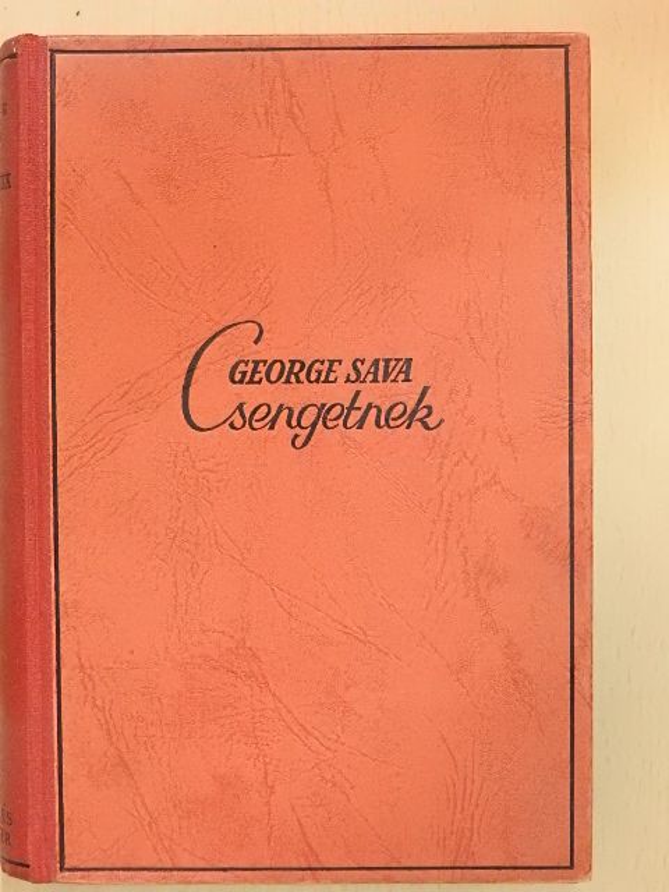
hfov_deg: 21.0
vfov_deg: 27.8
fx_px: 1804
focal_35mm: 70
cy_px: 446
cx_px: 334
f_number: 4.5
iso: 1600
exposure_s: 1/60
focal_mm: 12.5
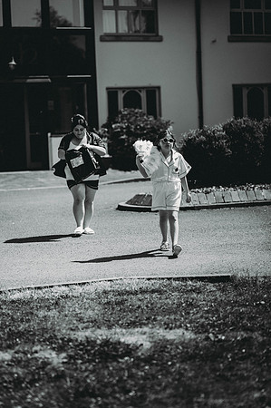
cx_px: 136
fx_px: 962
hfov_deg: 16.0
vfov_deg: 23.9
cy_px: 204
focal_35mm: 85
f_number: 1.8
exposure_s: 1/4000
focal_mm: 85
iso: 100
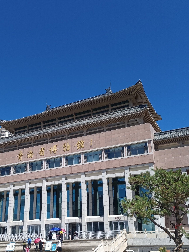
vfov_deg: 45.4
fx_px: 298
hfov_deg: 34.7
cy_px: 156
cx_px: 57
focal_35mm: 41
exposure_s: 1/1000
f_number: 1.8
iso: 106
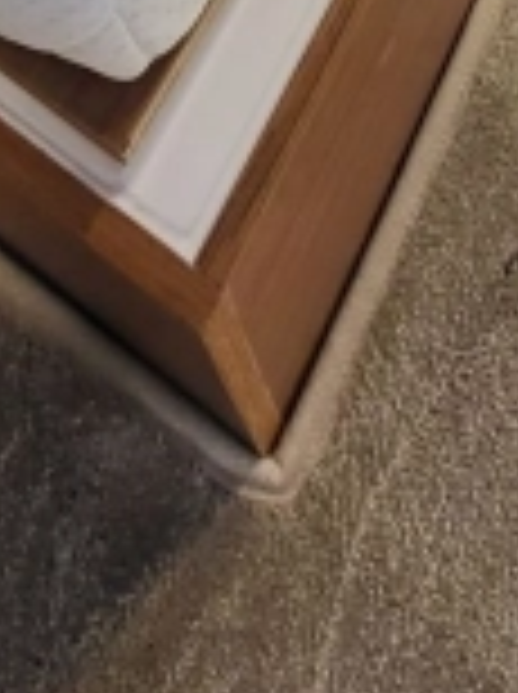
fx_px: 1240
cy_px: -832
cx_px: 374
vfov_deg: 17.0
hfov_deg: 23.4
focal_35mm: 62
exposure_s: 1/50
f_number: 2.2
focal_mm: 1.74
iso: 200
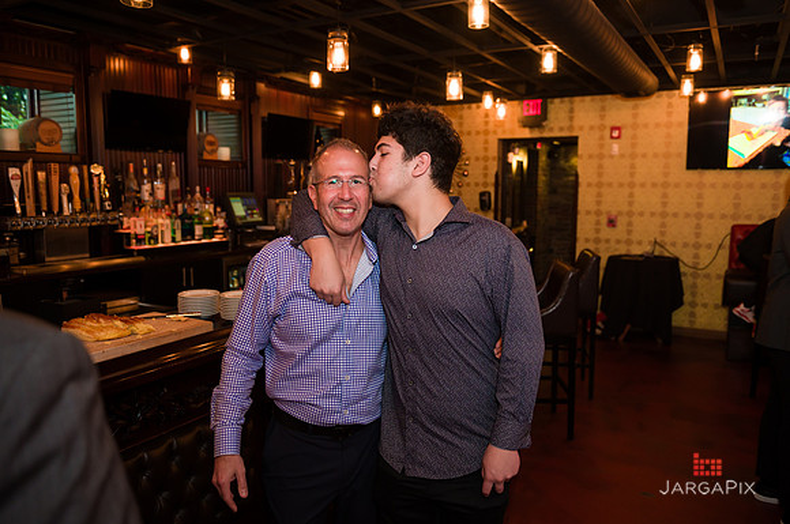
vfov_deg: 46.6
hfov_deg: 65.9
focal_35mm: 28
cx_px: 395
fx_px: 609
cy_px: 262
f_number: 4
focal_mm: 27
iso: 1250
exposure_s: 1/200
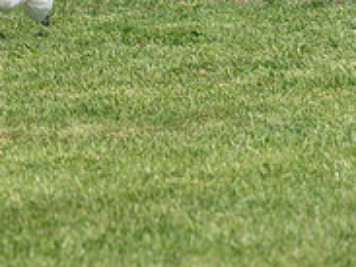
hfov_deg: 5.9
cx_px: -107
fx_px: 3443
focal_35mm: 335
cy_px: -61
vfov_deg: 4.4
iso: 200
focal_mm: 110
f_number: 5
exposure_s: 1/1000
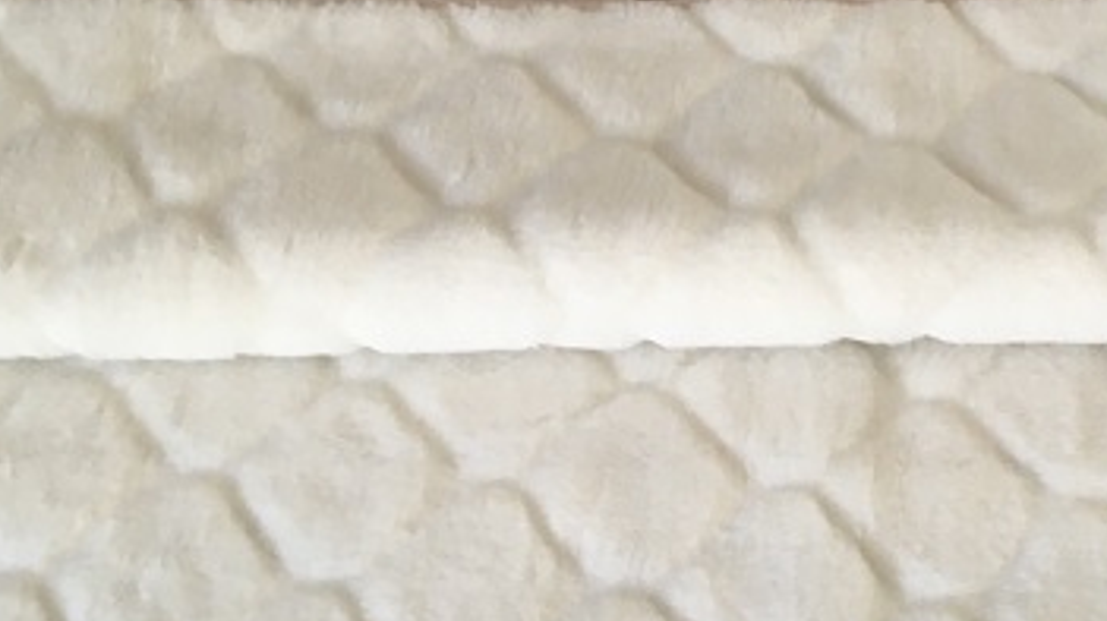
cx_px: 798
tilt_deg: -49.5
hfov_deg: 29.0
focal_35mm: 72
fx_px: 2112
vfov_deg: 16.7
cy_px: 240
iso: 80
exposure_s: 1/33
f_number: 2.2
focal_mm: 4.15
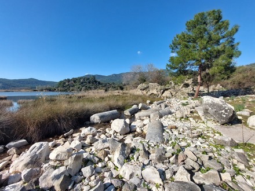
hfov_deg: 106.2
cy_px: 96
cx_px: 128
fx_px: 96
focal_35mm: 13
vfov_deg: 89.9
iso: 50
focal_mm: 1.74
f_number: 2.2
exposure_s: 1/2254
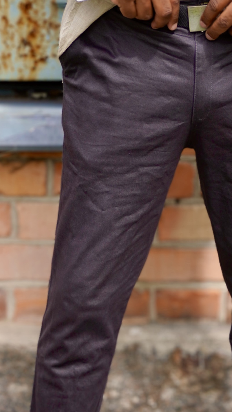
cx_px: 187
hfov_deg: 12.5
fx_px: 1050
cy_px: 265
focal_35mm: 96
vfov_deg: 22.2
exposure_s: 1/200
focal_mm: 34
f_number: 5.6
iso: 100
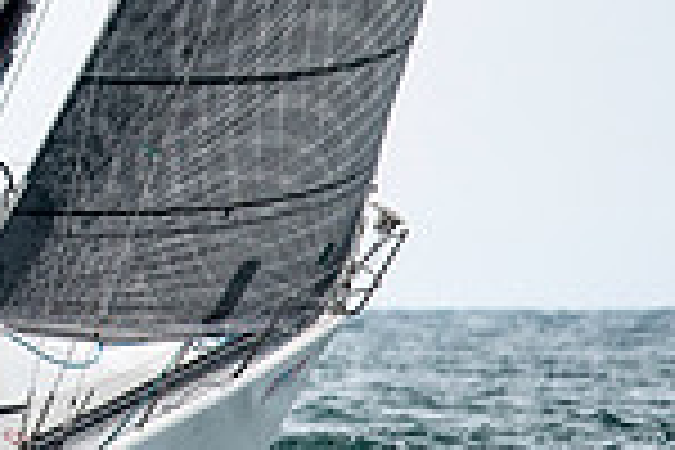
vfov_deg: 0.7
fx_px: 35303
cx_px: -392
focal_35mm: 1883
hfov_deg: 1.1
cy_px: -143
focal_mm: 300
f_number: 4
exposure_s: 1/3200
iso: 320
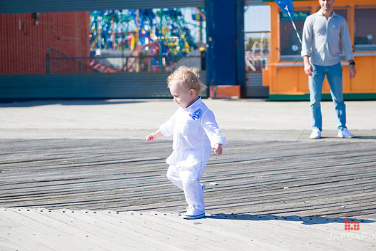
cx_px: 188
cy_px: 117
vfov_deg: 17.7
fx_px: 805
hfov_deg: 26.3
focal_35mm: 77
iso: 200
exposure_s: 1/1600
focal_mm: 70
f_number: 5
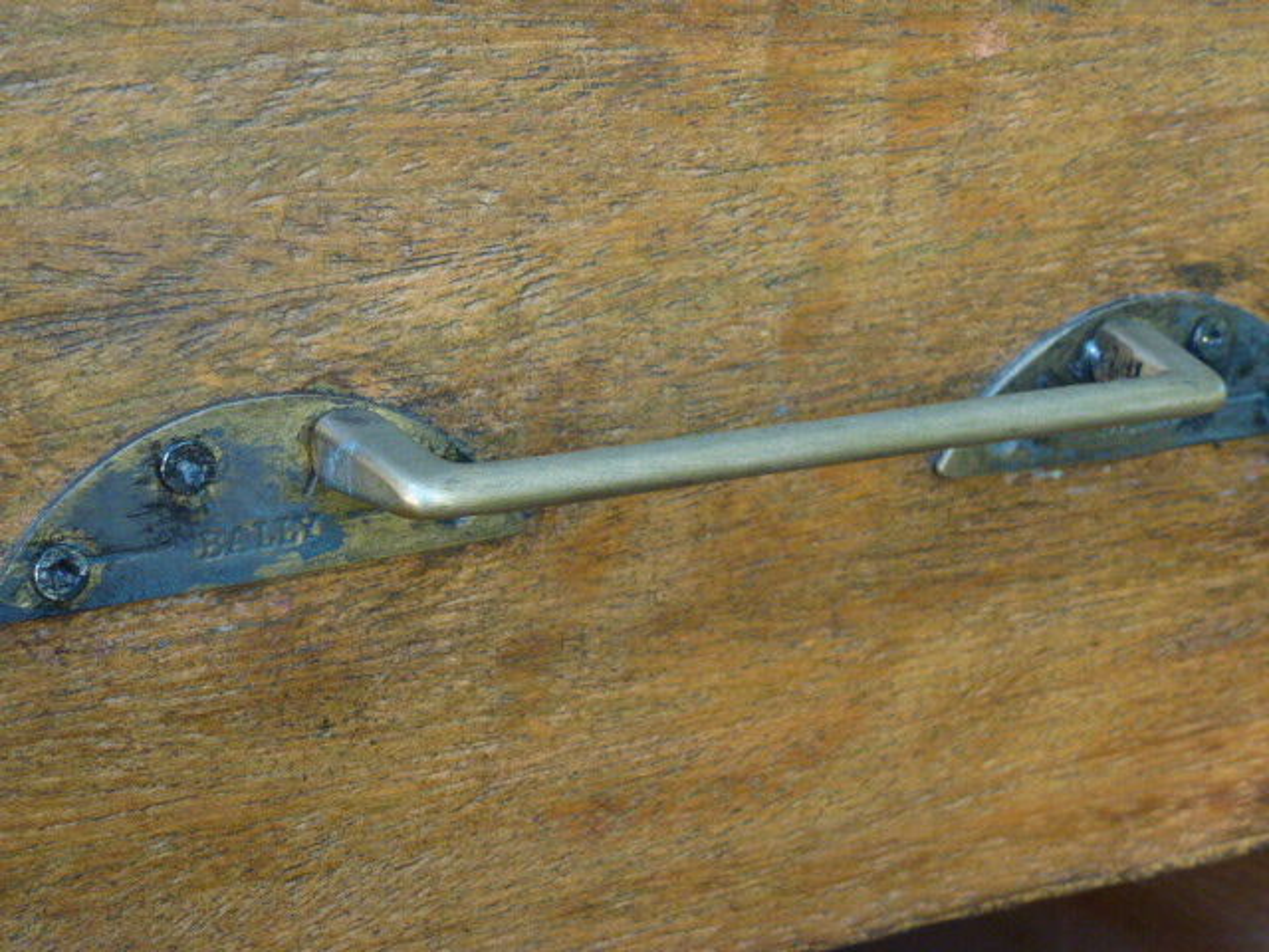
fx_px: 2529
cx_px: 634
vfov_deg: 21.3
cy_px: 476
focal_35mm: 69
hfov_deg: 28.2
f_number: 4.6
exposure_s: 1/80
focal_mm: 11.7
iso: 400
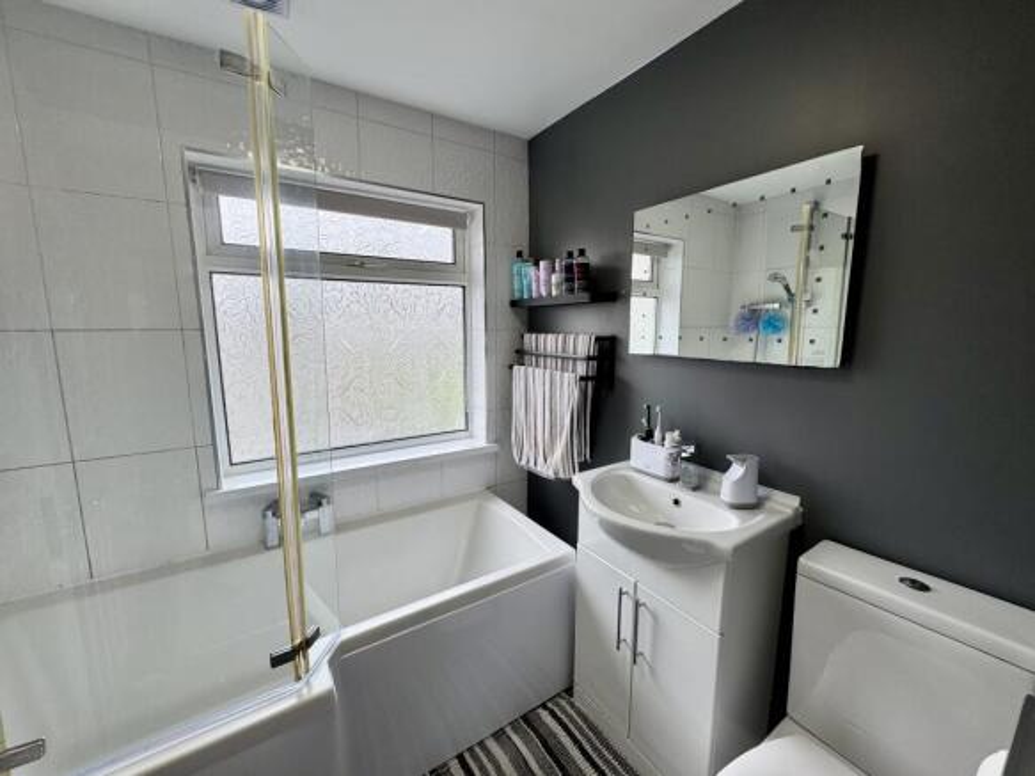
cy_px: 388
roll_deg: +0.3
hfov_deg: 102.1
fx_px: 419
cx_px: 518
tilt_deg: -7.9
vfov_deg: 85.7
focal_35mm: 14
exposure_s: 1/168
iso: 40
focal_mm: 2.22
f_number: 2.2
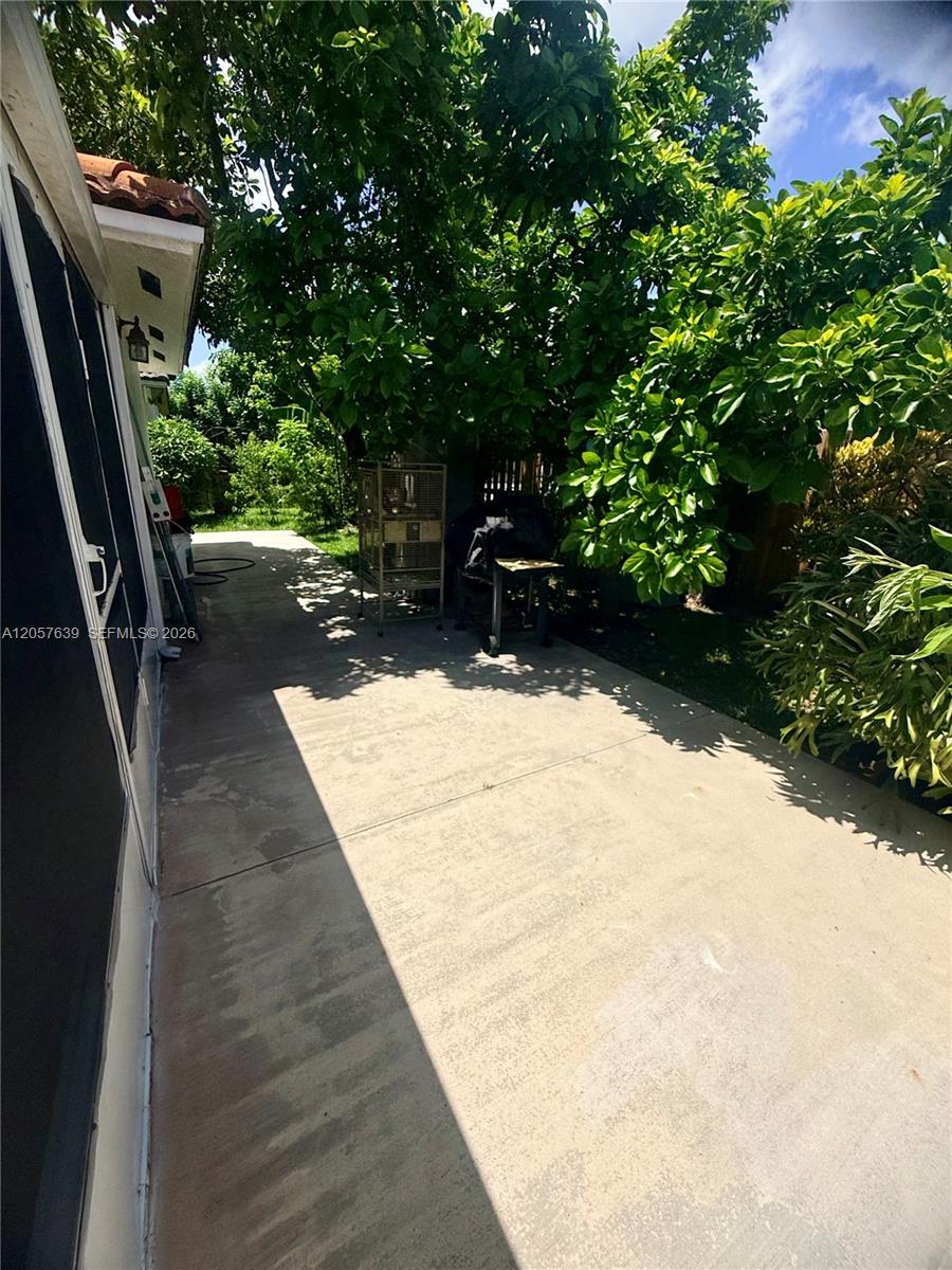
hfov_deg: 85.7
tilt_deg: -17.9
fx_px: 513
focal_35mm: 14
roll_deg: -3.0
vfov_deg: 102.1
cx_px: 476
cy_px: 635
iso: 50
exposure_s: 1/6173
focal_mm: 2.22
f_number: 2.2
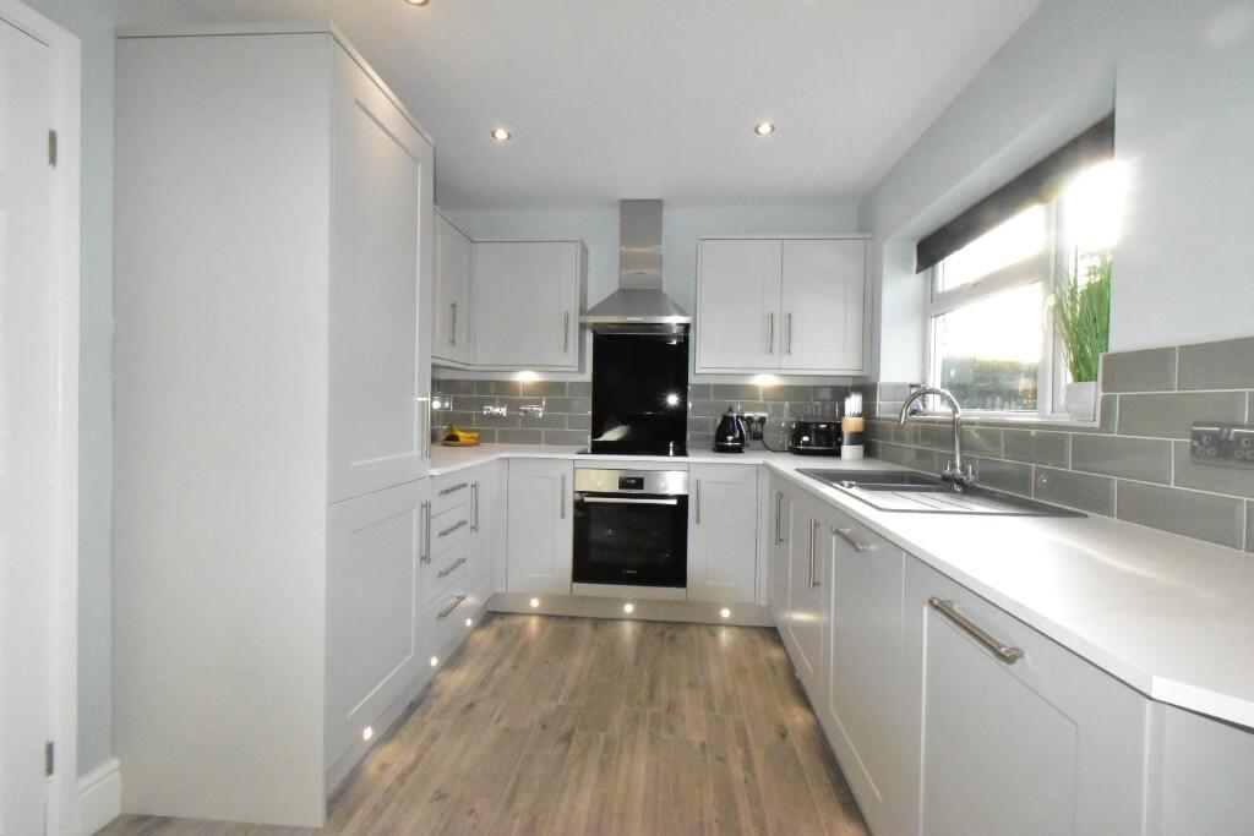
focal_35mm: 15
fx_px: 523
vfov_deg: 77.3
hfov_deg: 100.4
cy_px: 418
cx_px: 627
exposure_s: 1/200
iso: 12800
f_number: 16
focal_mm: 10
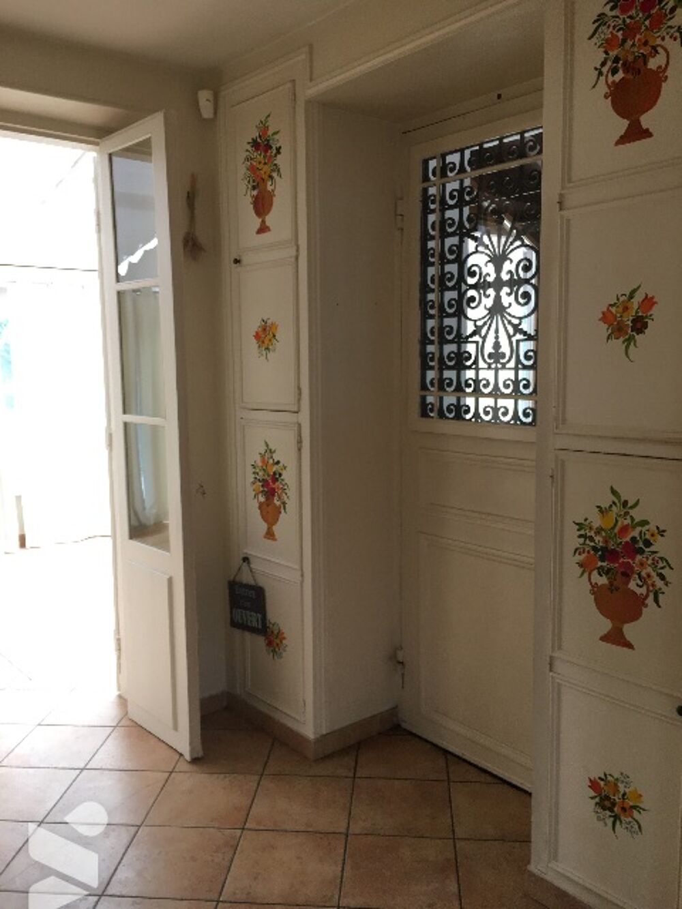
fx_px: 762
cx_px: 341
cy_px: 454
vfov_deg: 61.7
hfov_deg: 48.2
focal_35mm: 29
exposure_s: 1/33
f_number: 2.2
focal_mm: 4.15
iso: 50
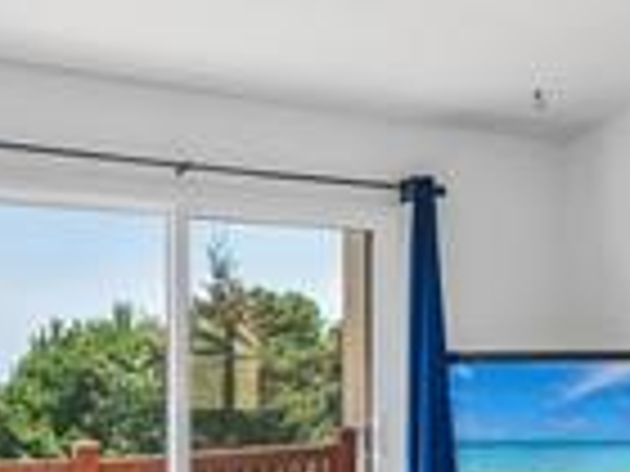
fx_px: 1201
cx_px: 747
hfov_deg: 26.3
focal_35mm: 66
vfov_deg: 22.0
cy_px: 373
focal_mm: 10
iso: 800
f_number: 8
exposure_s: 1/25
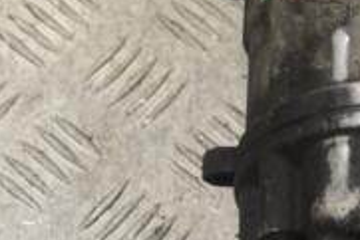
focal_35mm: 159
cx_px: 386
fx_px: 1591
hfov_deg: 12.7
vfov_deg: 8.6
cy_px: 18
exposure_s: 1/30
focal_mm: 32
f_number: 4.8
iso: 110
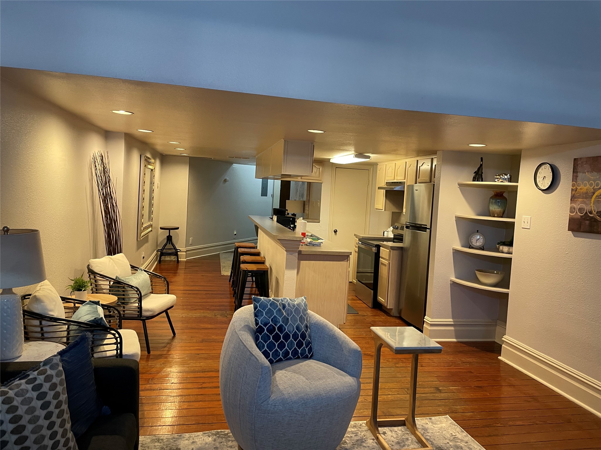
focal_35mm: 26
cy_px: 225
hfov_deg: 67.3
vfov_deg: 53.1
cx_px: 300
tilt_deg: -4.0
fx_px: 451
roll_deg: -3.2
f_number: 1.6
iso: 200
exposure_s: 1/60
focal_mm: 4.2
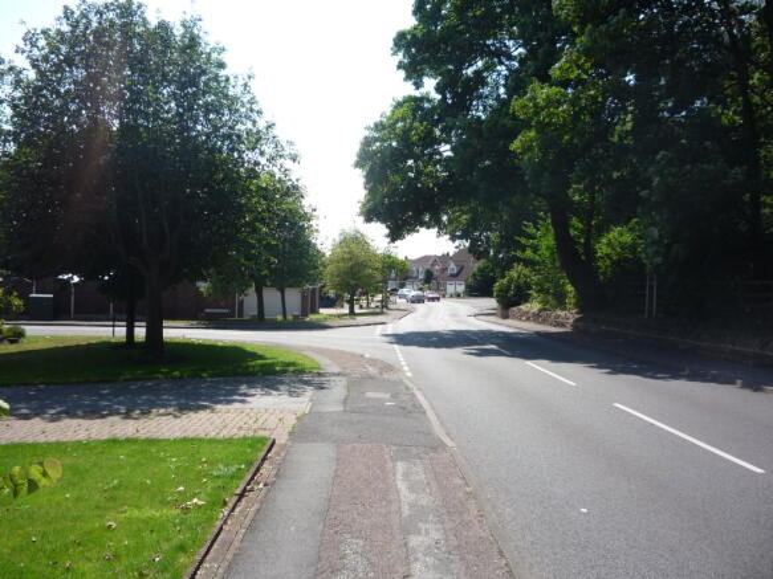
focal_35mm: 30
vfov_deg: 46.8
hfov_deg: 60.0
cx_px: 386
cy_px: 290
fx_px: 670
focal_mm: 5.2
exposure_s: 1/400
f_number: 4
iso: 100
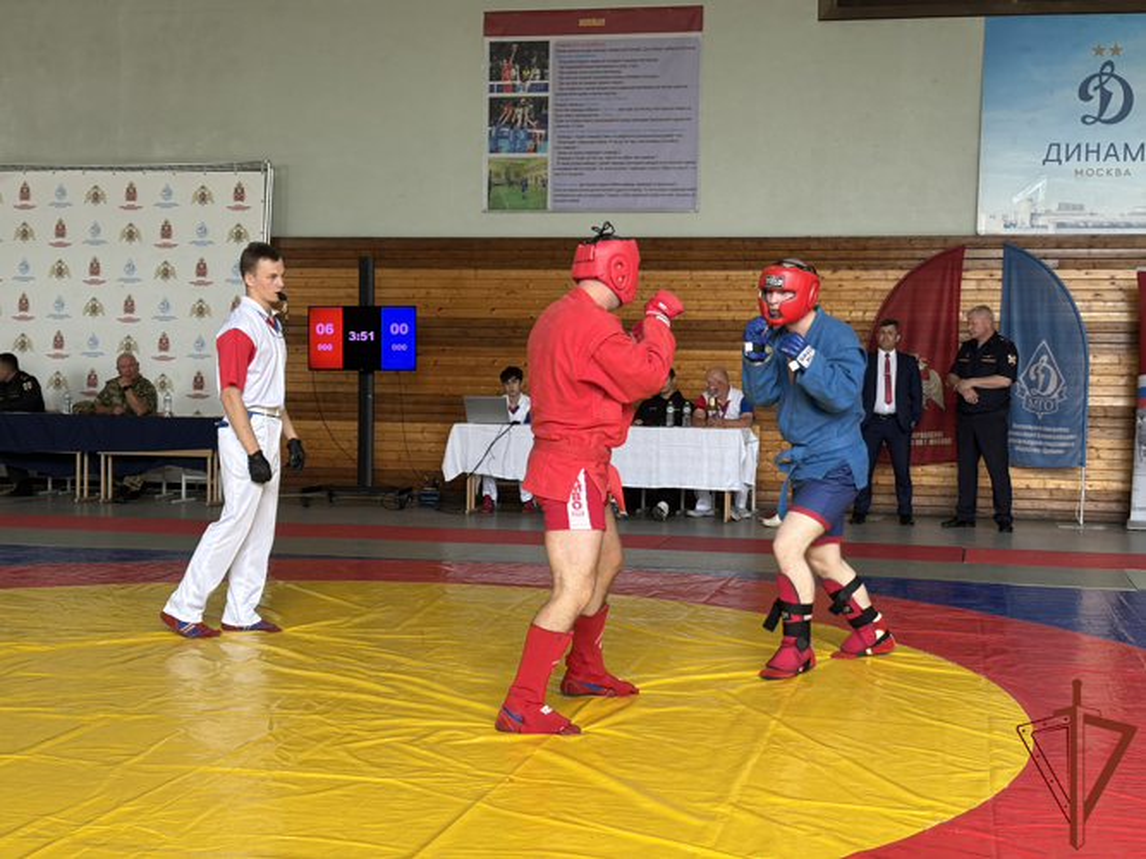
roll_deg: -0.6
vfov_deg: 28.0
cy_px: 430
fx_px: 1721
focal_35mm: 52
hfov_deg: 36.8
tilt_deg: -2.9
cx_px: 573
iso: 40
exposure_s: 1/50
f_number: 1.6
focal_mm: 5.96
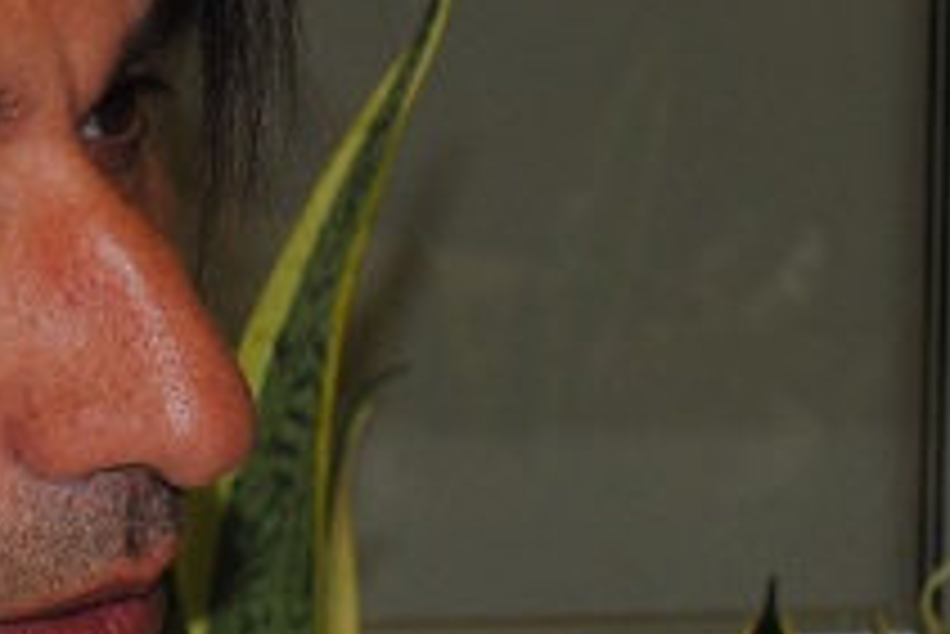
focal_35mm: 391
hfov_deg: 5.2
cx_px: -324
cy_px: 731
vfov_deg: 3.5
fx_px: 10335
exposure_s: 1/60
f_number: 5.6
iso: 200
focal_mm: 55
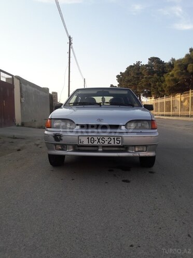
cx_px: 96
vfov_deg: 63.4
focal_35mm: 28
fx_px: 208
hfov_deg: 49.7
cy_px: 129
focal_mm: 3.7
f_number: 1.9
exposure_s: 1/377
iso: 40
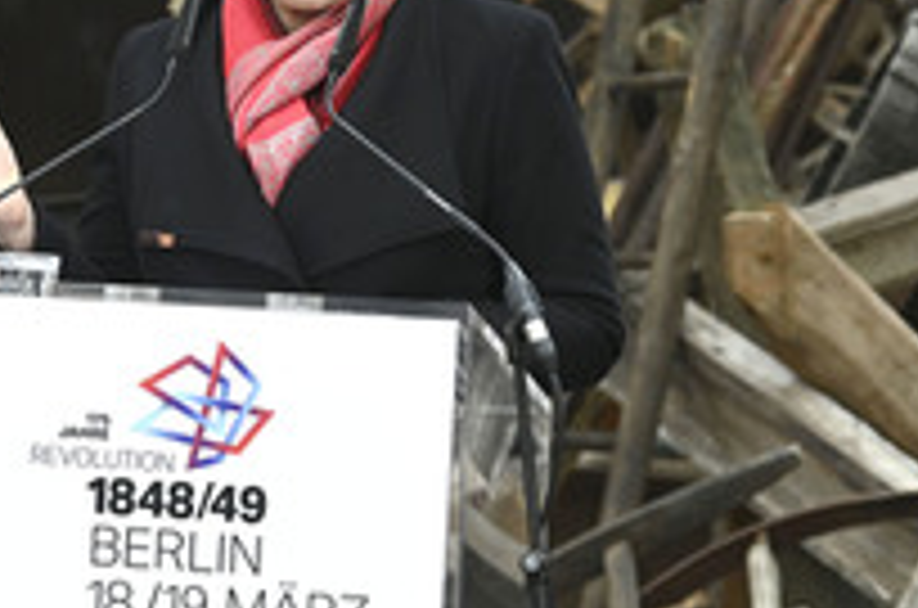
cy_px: 320
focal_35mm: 299
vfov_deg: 4.6
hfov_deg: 6.9
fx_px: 7607
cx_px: 304
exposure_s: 1/1250
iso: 2000
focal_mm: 135
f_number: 6.3
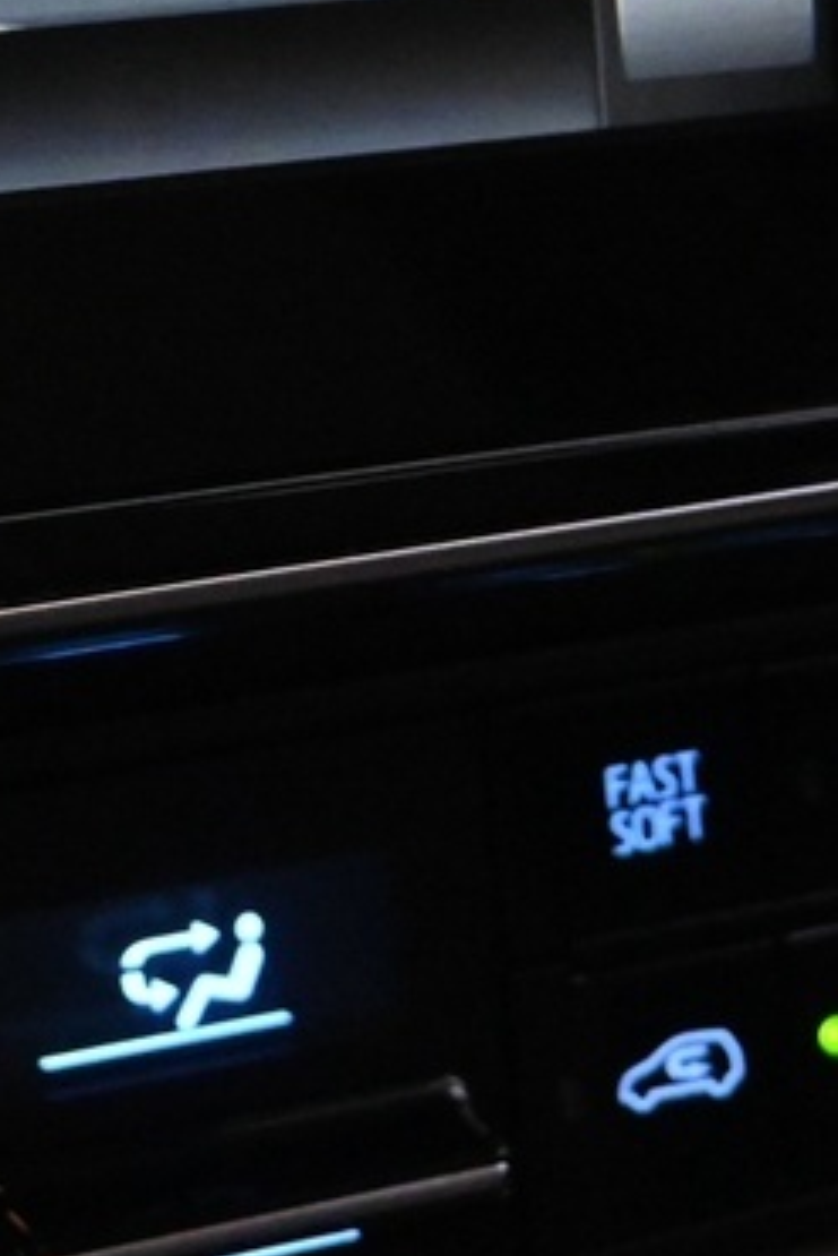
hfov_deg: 10.5
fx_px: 4468
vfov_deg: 15.3
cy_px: -336
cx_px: -200
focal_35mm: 128
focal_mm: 19.5
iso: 5000
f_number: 3.8
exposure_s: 1/80
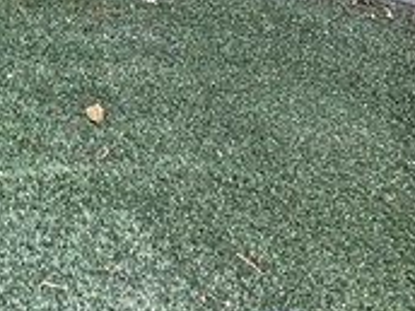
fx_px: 1858
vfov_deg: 9.0
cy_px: -316
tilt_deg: -0.6
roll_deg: -0.7
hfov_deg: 12.1
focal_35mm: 155
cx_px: -217
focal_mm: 5.7
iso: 50
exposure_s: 1/486
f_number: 1.5
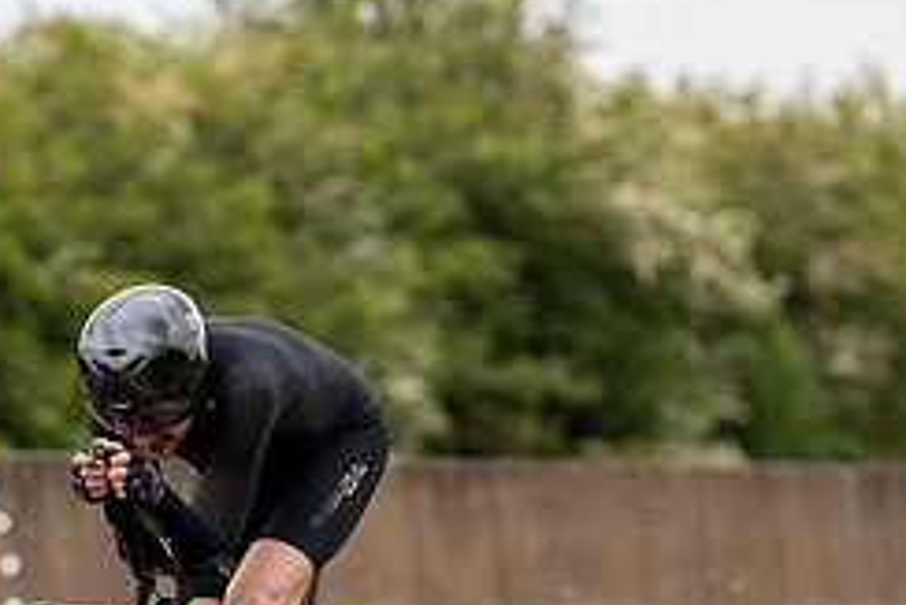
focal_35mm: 475
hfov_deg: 4.3
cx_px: 252
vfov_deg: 2.9
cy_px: 425
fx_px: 11961
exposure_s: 1/1000
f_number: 3.5
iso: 400
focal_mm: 200
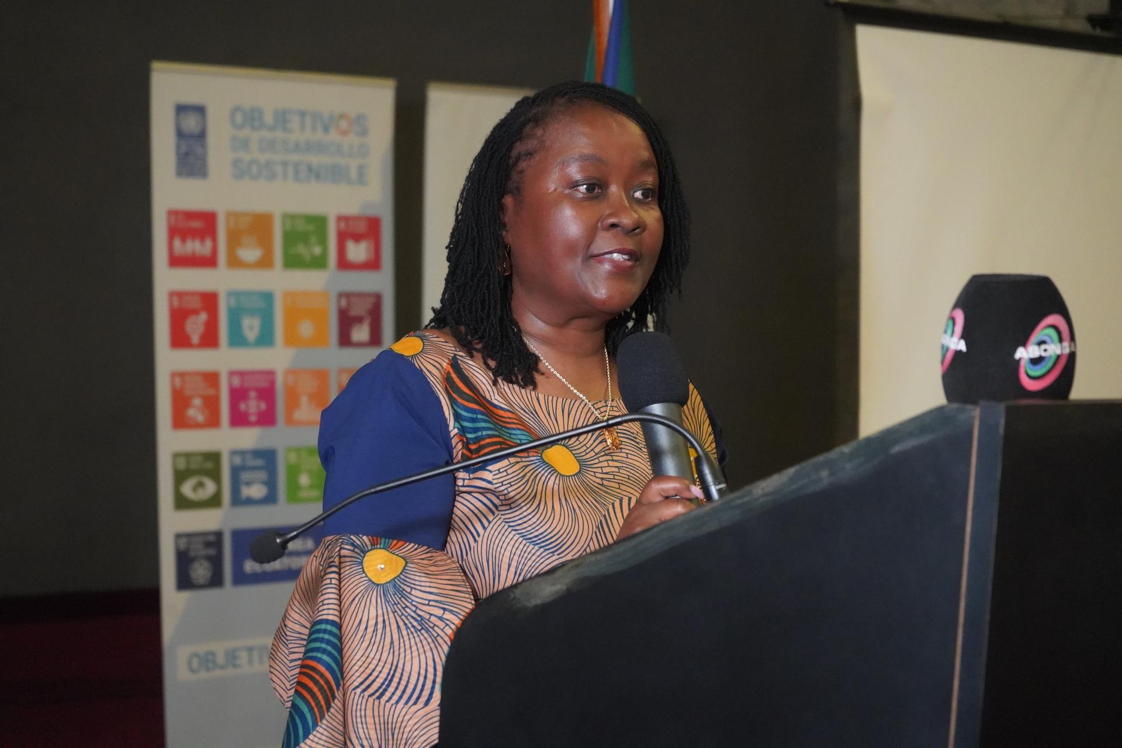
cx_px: 561
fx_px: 2181
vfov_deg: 19.5
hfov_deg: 28.8
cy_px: 374
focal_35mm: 70
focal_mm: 70
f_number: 5.6
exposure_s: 1/80
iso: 12800
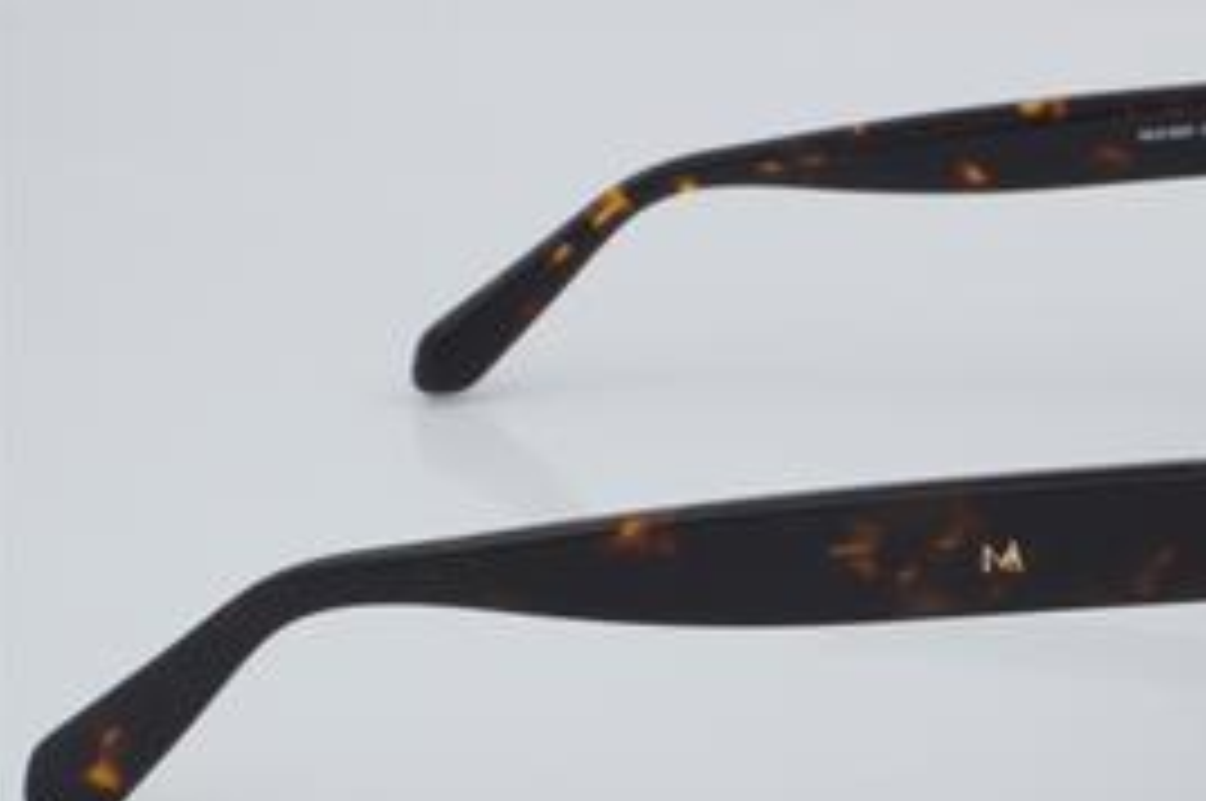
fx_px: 3371
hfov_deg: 20.1
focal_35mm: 101
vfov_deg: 13.5
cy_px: 486
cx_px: 891
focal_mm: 45
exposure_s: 1/4
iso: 100
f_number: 32
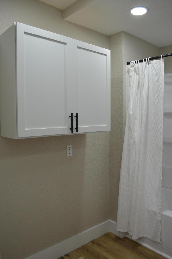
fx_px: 194
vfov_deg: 67.4
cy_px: 130
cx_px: 86
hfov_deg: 47.8
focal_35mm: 27
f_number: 4.5
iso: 400
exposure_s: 1/80
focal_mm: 18
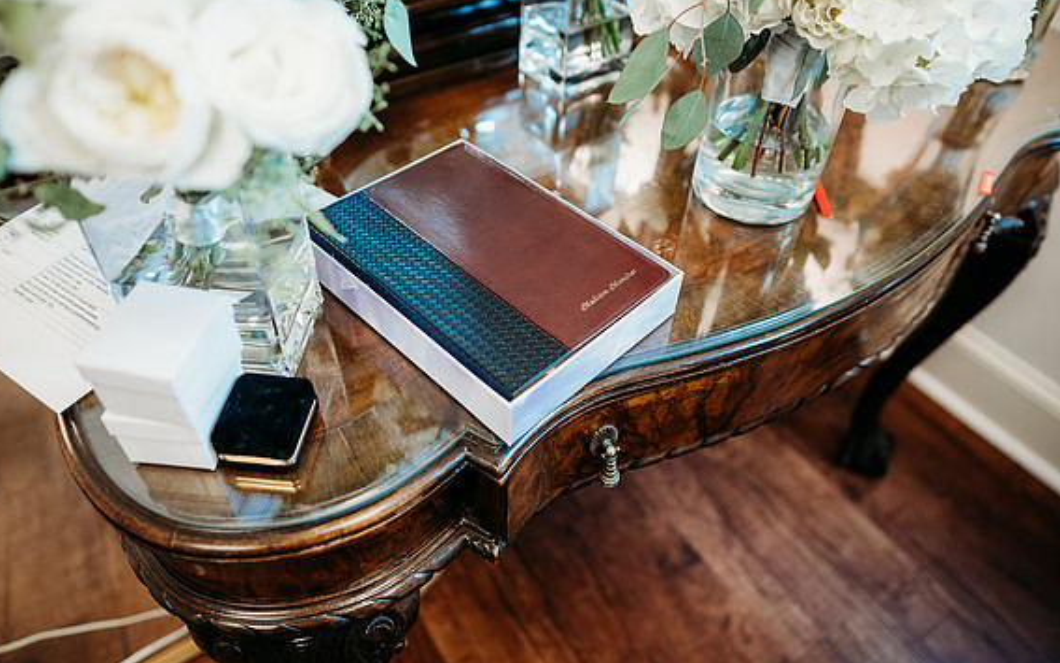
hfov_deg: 72.5
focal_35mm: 25
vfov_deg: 49.2
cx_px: 528
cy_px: 311
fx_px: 722
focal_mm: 24
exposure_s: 1/160
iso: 320
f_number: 2.5
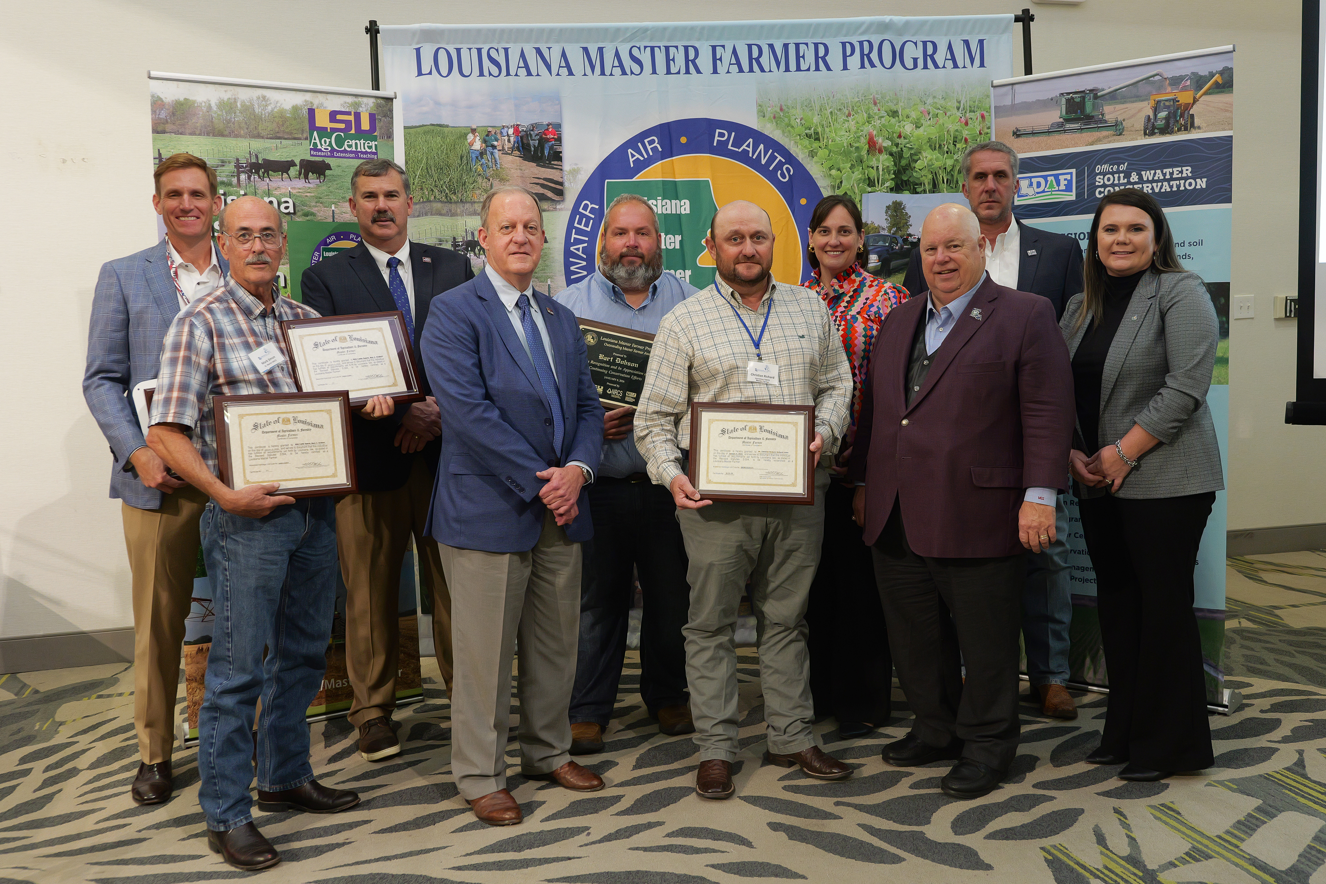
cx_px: 663
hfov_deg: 61.9
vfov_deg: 43.6
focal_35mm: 30
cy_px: 442
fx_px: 1105
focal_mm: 30
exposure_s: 1/80
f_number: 5
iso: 2000
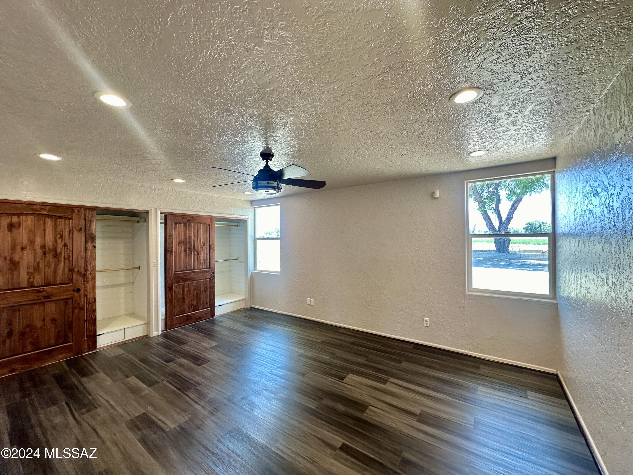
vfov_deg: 85.7
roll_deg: +0.3
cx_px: 316
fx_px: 256
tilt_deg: +3.5
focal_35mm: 14
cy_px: 238
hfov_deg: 102.1
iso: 160
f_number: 2.2
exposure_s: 1/120
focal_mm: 2.22
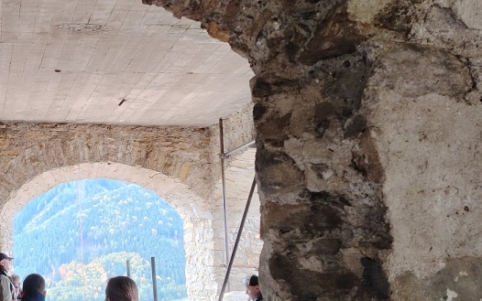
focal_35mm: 58
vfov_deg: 22.3
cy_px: 98
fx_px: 762
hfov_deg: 33.4
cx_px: 53
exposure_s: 1/100
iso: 716
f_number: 1.75
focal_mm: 5.25
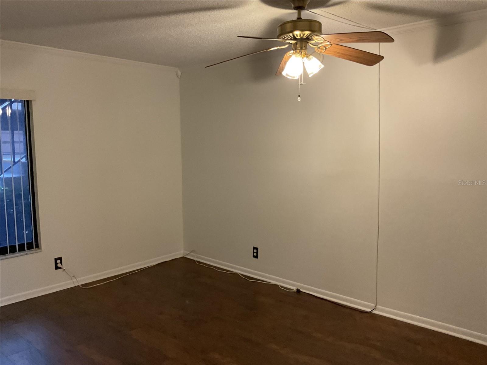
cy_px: 182
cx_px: 244
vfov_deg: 48.2
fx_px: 408
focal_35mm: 29
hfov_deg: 61.7
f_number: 1.8
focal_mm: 3
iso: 160
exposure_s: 1/60
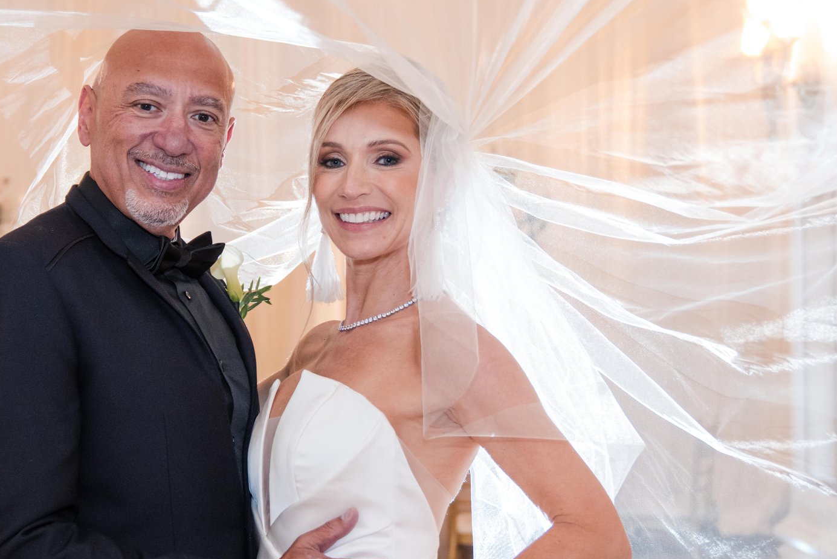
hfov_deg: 30.4
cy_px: 206
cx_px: 347
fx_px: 1535
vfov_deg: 20.6
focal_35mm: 66
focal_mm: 32
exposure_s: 1/160
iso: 1600
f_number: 2.8
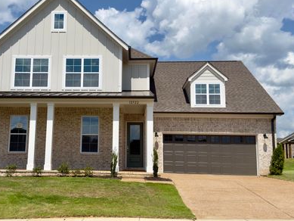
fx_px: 382
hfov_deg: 41.7
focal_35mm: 45
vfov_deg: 32.2
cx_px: 106
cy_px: 103
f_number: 1.78
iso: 64
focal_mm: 6.76
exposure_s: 1/8547
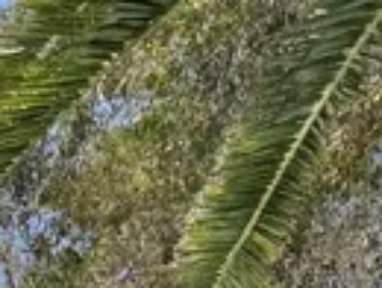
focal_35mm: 189
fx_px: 2090
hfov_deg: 9.9
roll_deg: -0.2
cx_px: -323
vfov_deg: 6.7
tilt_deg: +1.0
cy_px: 1008
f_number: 1.78
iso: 80
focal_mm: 6.76
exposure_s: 1/7353
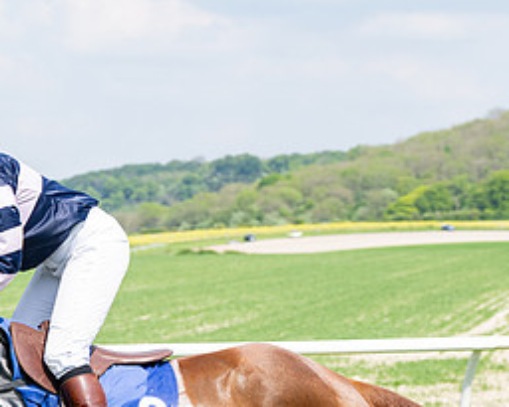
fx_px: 2909
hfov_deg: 9.9
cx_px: -51
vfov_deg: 8.0
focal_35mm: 193
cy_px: 420
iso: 200
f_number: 5
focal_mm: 70
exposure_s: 1/1250
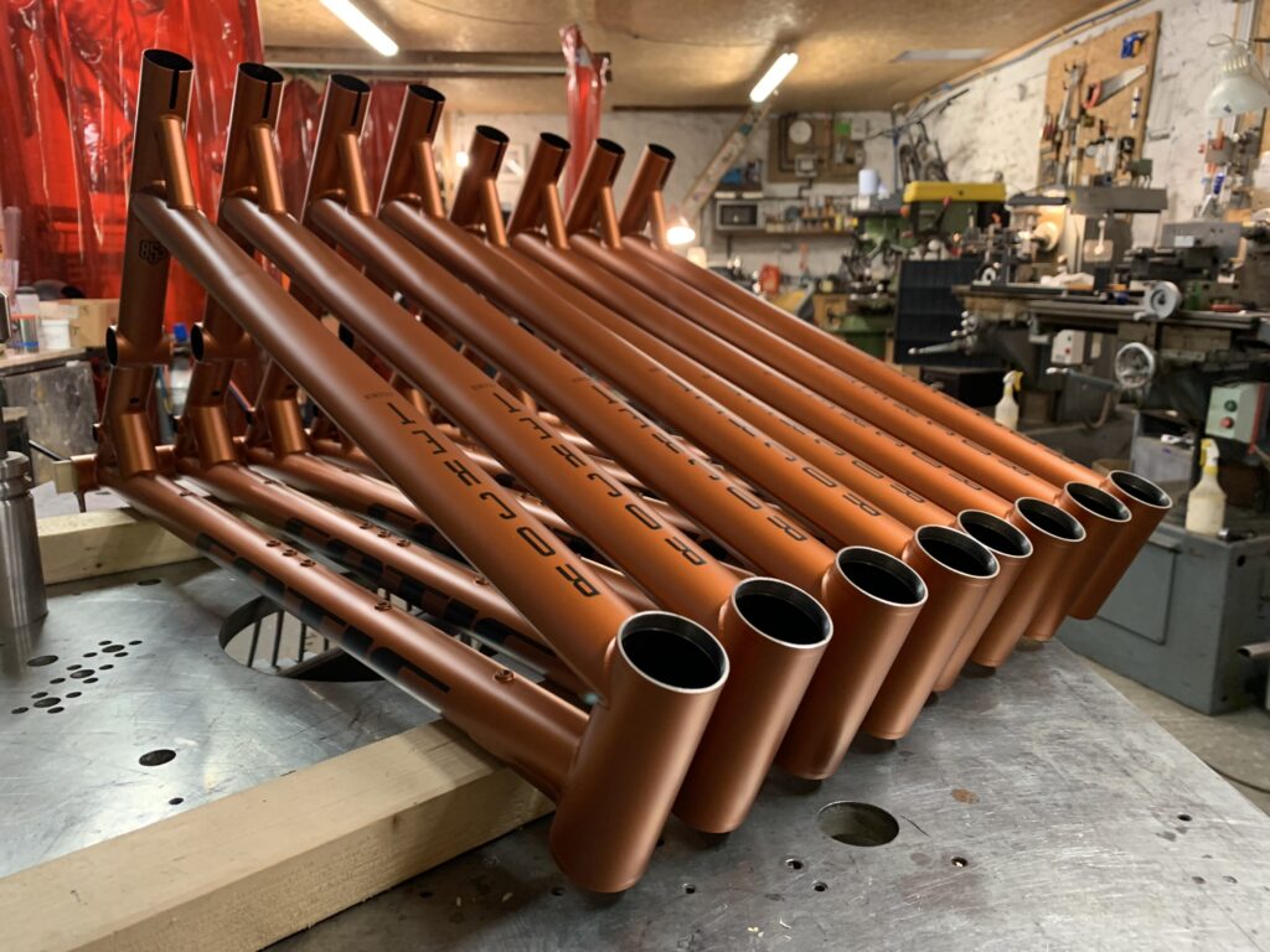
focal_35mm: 26
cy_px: 476
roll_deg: -0.2
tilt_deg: -12.0
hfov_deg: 67.3
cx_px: 635
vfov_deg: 53.1
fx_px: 954
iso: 250
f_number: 1.8
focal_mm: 4.25
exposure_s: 1/33
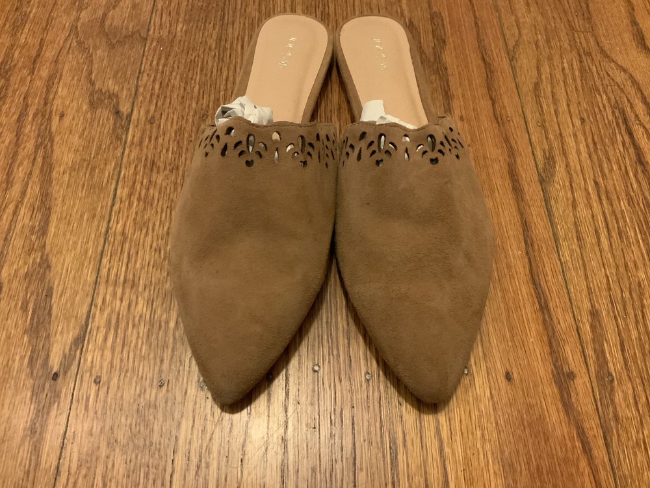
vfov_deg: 48.2
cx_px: 325
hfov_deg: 61.7
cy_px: 244
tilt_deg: -60.6
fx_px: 545
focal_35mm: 29
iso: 400
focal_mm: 3
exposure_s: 1/30
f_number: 1.8
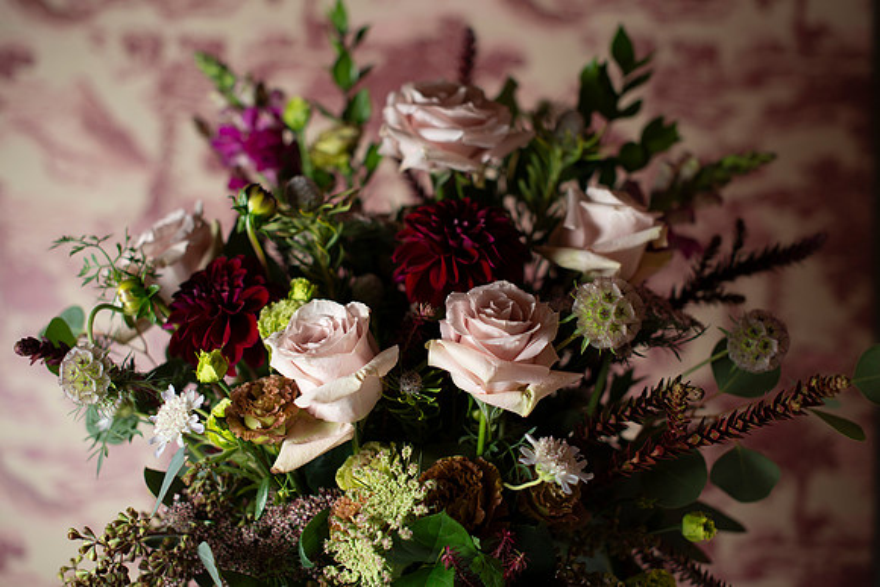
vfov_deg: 27.0
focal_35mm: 50
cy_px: 294
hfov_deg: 39.6
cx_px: 440
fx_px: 1222
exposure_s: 1/200
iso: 200
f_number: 2.5
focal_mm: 50
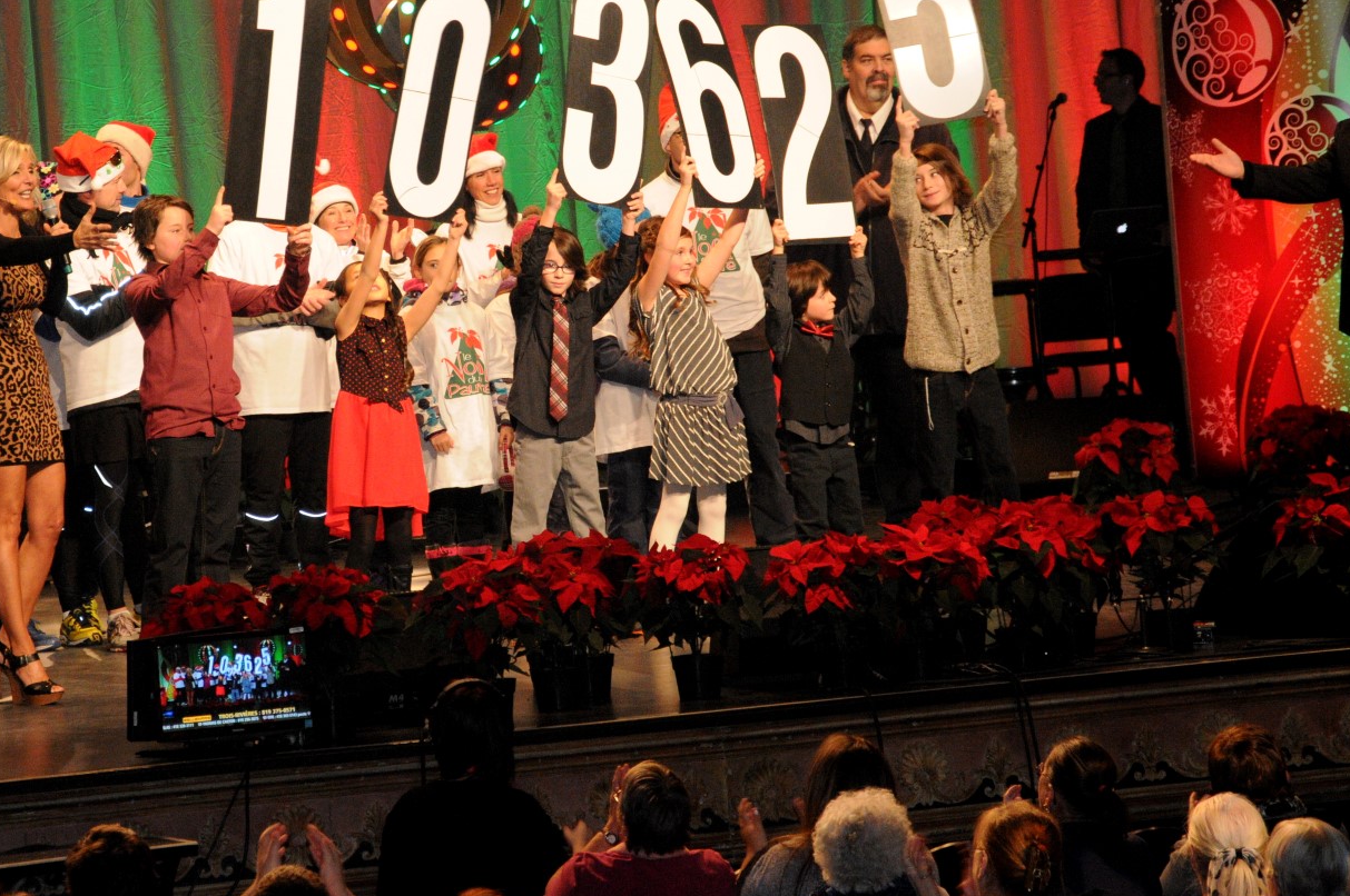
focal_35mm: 181
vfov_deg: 7.6
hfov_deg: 11.4
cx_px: 451
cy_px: 313
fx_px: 6780
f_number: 5.6
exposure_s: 1/60
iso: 1800
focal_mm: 90
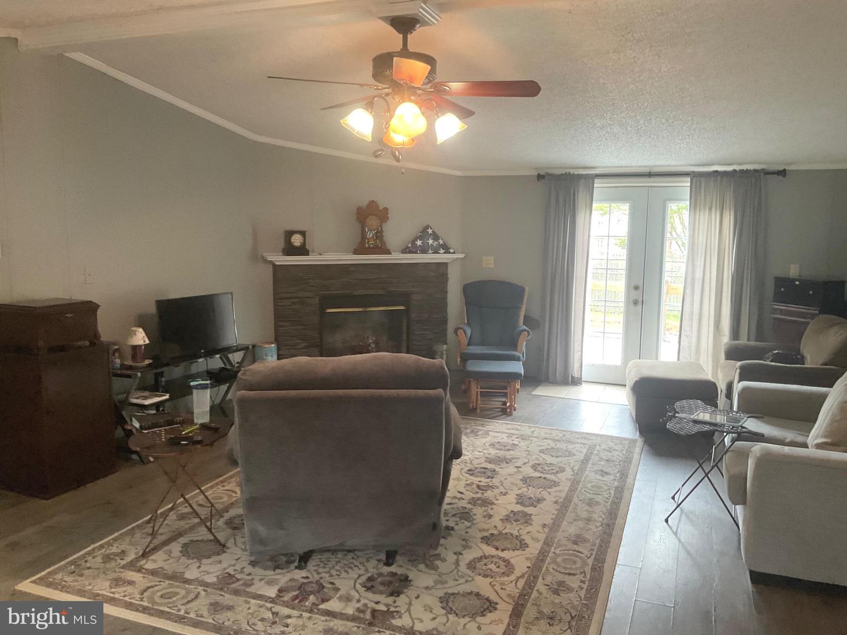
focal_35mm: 29
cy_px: 318
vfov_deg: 48.2
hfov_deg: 61.7
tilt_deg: -7.7
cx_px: 424
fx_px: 710
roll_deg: -0.5
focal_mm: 3
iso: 160
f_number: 1.8
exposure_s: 1/60
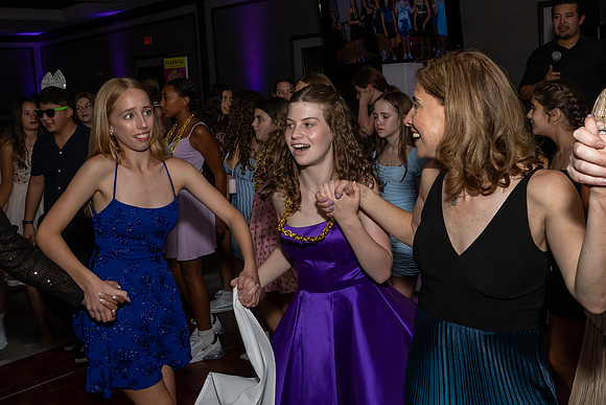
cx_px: 303
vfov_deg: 38.3
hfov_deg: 55.7
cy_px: 129
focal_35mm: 34
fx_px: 573
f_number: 8
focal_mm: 17
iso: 1000
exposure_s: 1/250
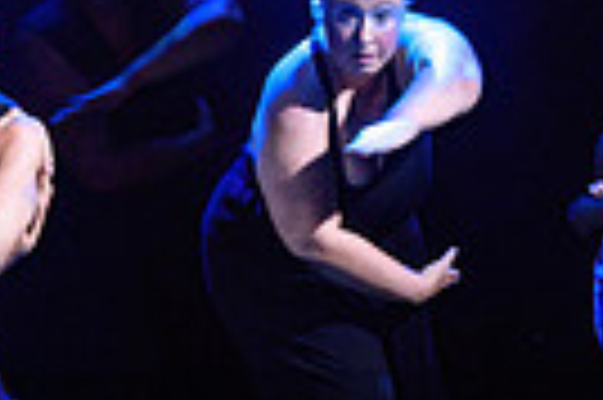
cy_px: -97
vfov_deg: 2.6
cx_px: 72
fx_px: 8883
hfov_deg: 3.9
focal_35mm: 531
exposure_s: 1/200
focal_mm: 112
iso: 1600
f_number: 2.8
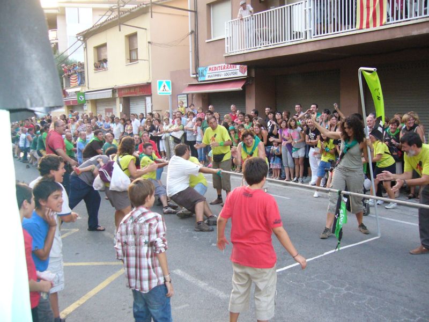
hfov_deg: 52.6
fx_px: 434
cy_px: 161
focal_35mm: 35
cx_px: 214
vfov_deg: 40.7
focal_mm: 5.8
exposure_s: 1/60
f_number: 2.8
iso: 250
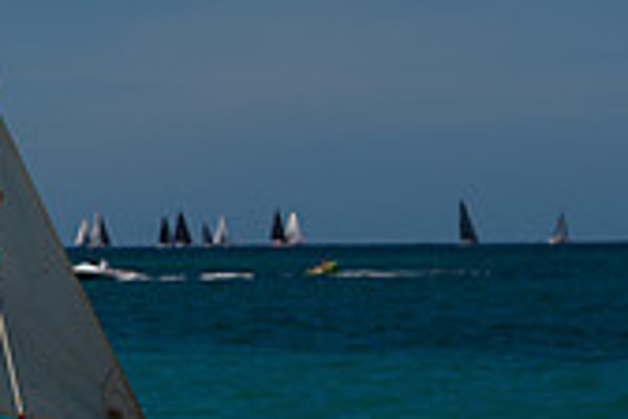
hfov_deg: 5.9
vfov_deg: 4.0
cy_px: 127
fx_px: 6018
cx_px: -221
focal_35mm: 345
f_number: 8
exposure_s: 1/1600
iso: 100
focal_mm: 100
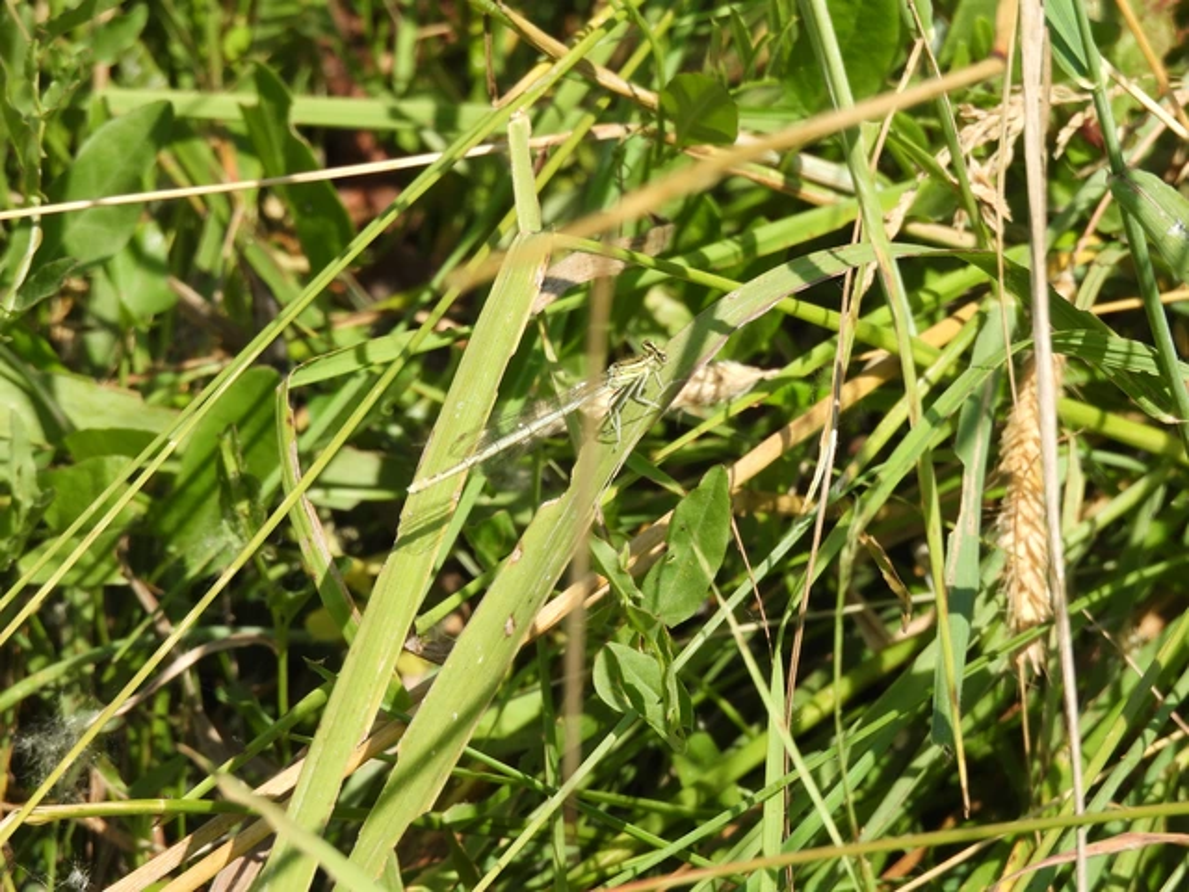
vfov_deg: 2.3
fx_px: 22326
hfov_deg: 3.1
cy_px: 446
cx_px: 594
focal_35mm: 650
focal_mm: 116
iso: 100
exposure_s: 1/320
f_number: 6.3
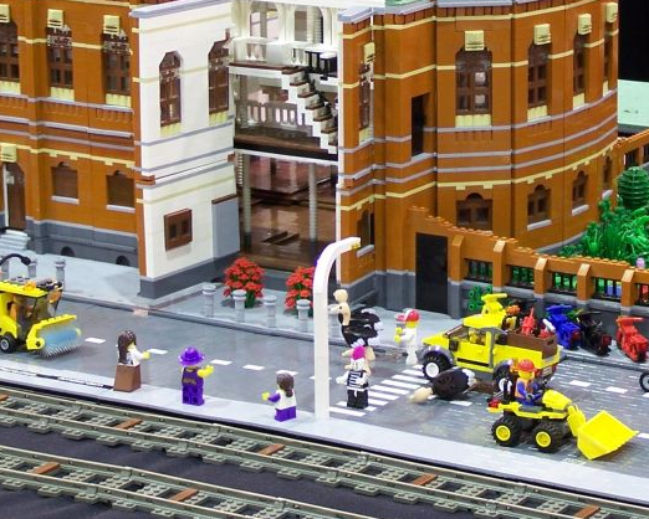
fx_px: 2536
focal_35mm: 132
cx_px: 414
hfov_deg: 14.6
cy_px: 67
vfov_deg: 11.6
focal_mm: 11.5
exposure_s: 1/2
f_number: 3.2
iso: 80
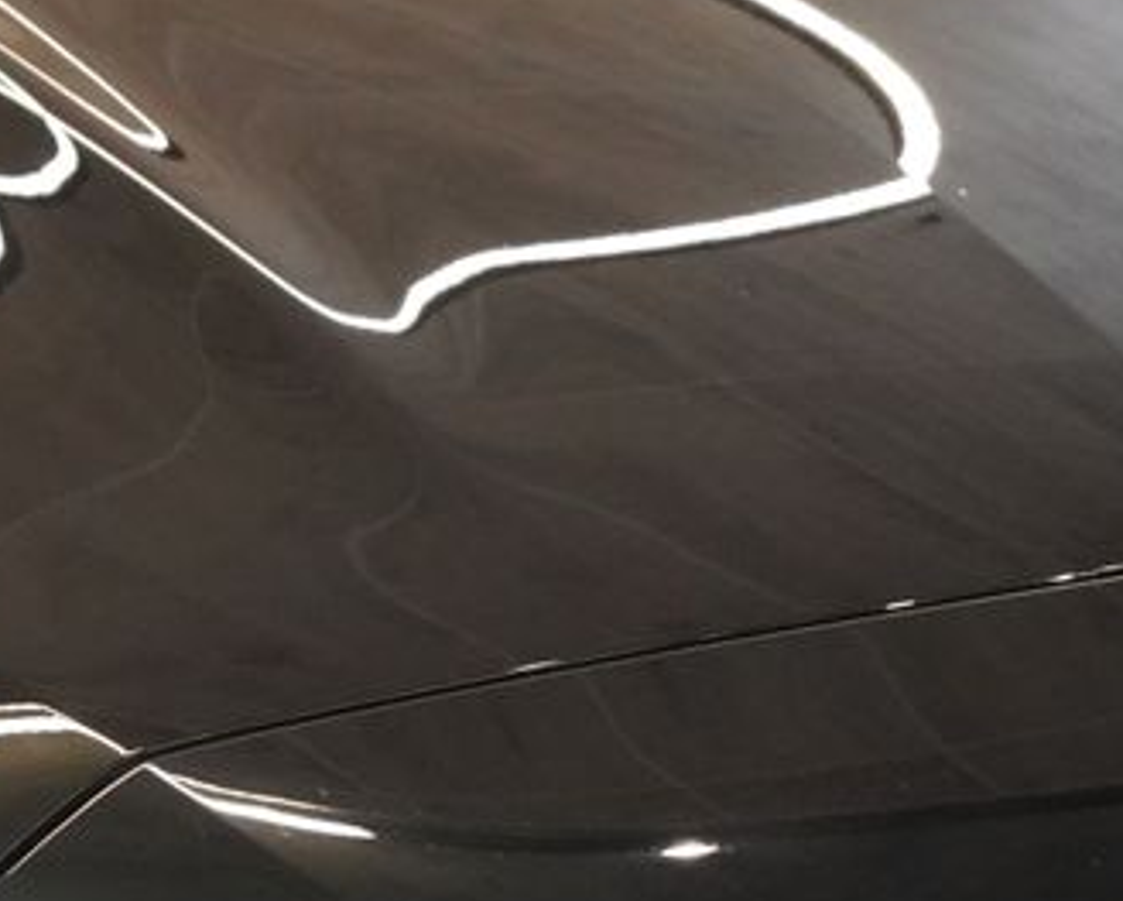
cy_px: 971
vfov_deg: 7.5
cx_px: -428
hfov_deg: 9.2
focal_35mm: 205
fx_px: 6820
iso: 12800
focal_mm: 70
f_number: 5.6
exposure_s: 1/160
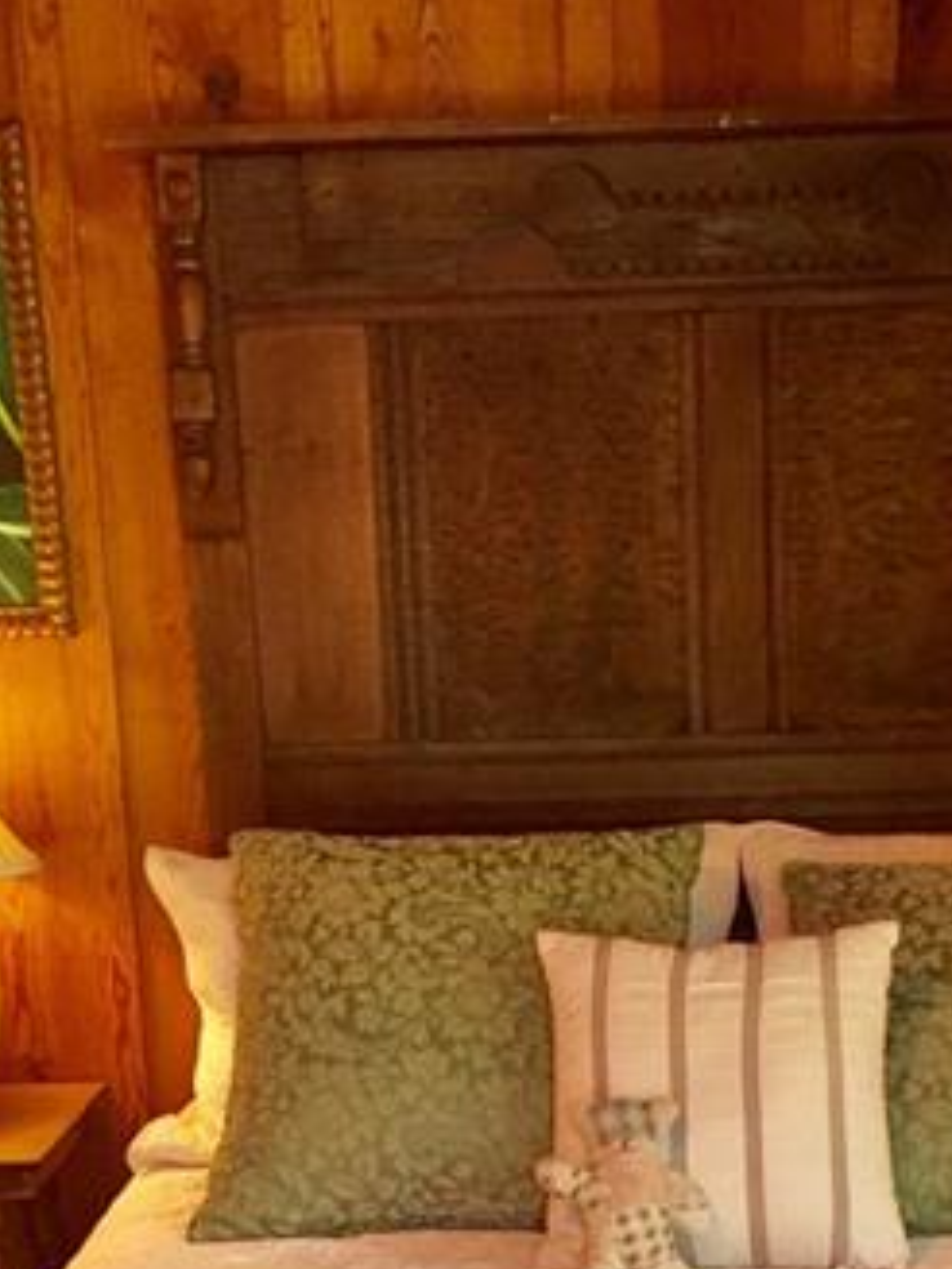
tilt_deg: -17.9
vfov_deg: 27.0
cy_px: 1265
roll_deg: +1.4
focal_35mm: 68
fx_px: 2493
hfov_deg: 21.6
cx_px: 580
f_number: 2.2
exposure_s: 1/30
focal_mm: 4.15
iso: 50
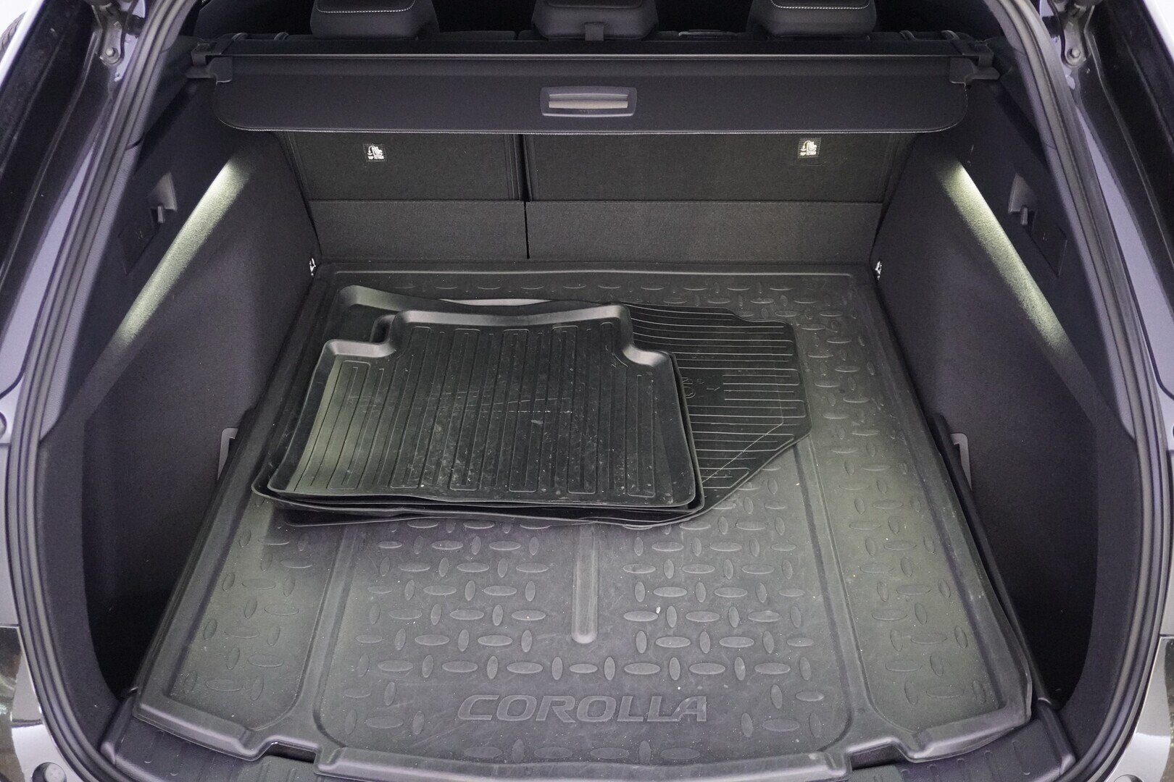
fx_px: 1076
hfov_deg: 57.2
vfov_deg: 40.0
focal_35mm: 33
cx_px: 587
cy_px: 391
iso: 6400
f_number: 4
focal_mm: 22
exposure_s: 1/30
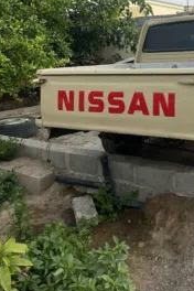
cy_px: 77
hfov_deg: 31.7
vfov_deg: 45.9
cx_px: 158
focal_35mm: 41
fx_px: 331
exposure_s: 1/2137
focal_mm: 5.1
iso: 50
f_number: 1.6
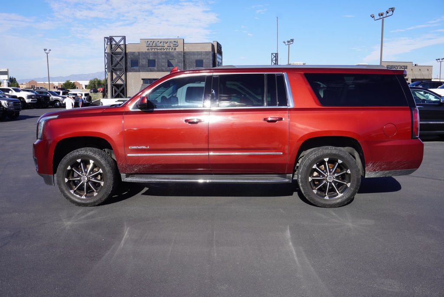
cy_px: 148
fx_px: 444
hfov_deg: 53.1
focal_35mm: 36
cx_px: 222
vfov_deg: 36.9
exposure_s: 1/160
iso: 100
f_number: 10
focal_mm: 24
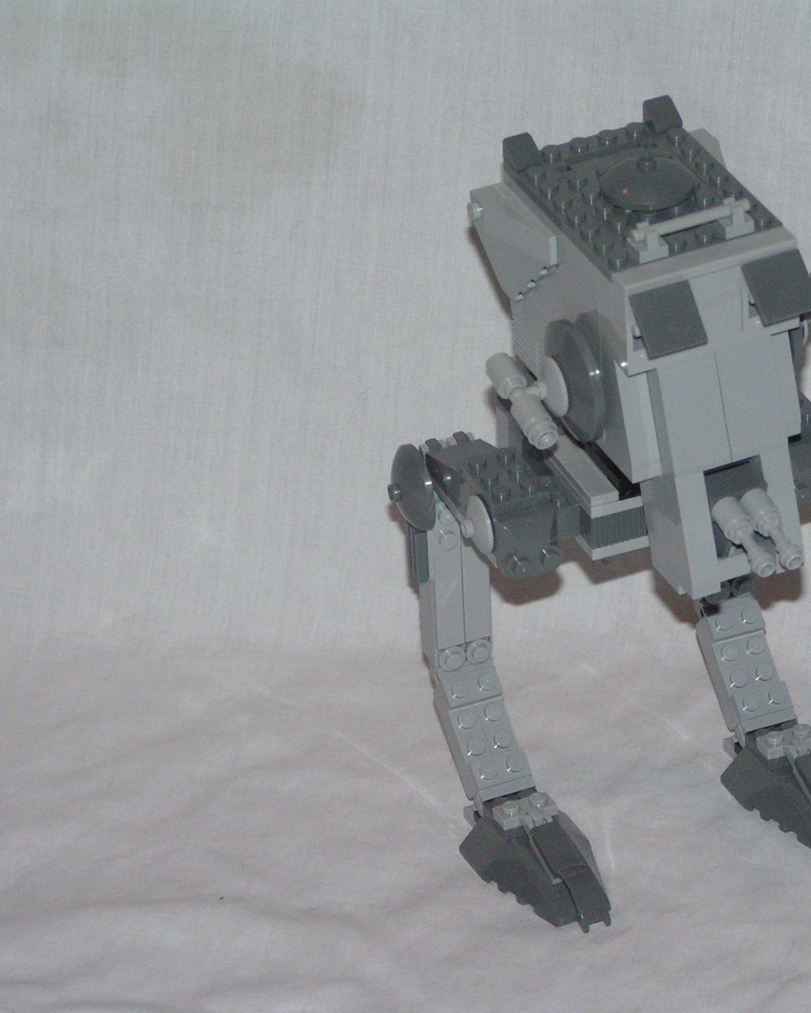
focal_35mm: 163
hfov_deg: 9.5
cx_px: 632
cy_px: 507
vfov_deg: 11.8
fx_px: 4890
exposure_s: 1/125
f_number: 3.2
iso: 200
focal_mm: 20.8
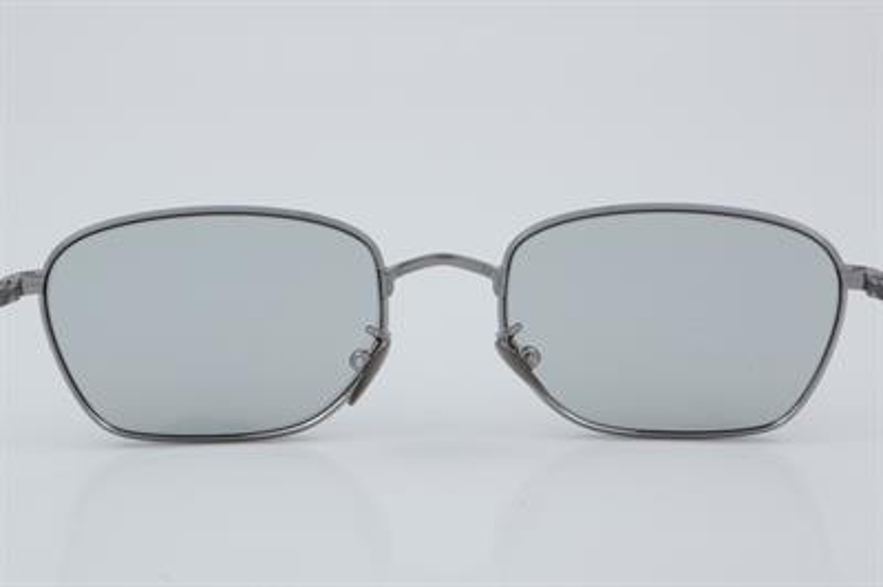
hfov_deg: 24.6
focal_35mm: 82
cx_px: 442
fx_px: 2022
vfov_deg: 16.5
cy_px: 294
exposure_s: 1/4
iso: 100
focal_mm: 55
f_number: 32
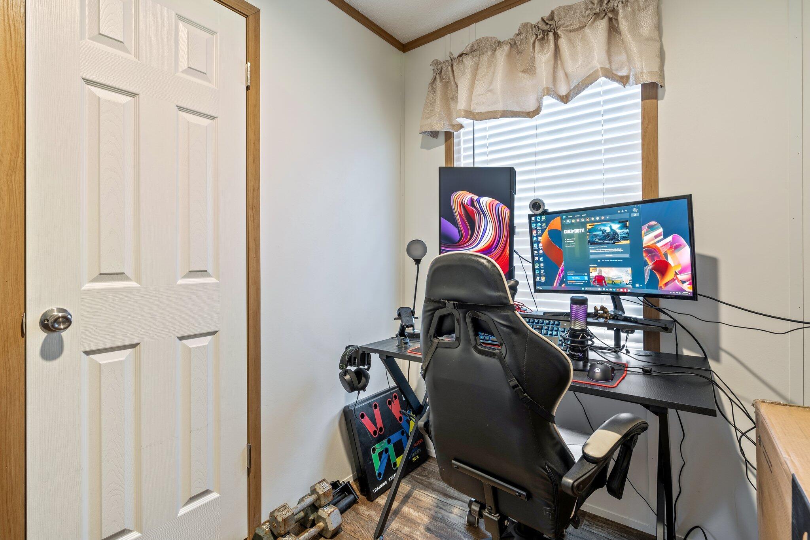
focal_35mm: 16
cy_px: 270
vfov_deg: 73.7
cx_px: 405
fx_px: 360
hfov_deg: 96.7
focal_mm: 16
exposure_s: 3.2
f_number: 9
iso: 80
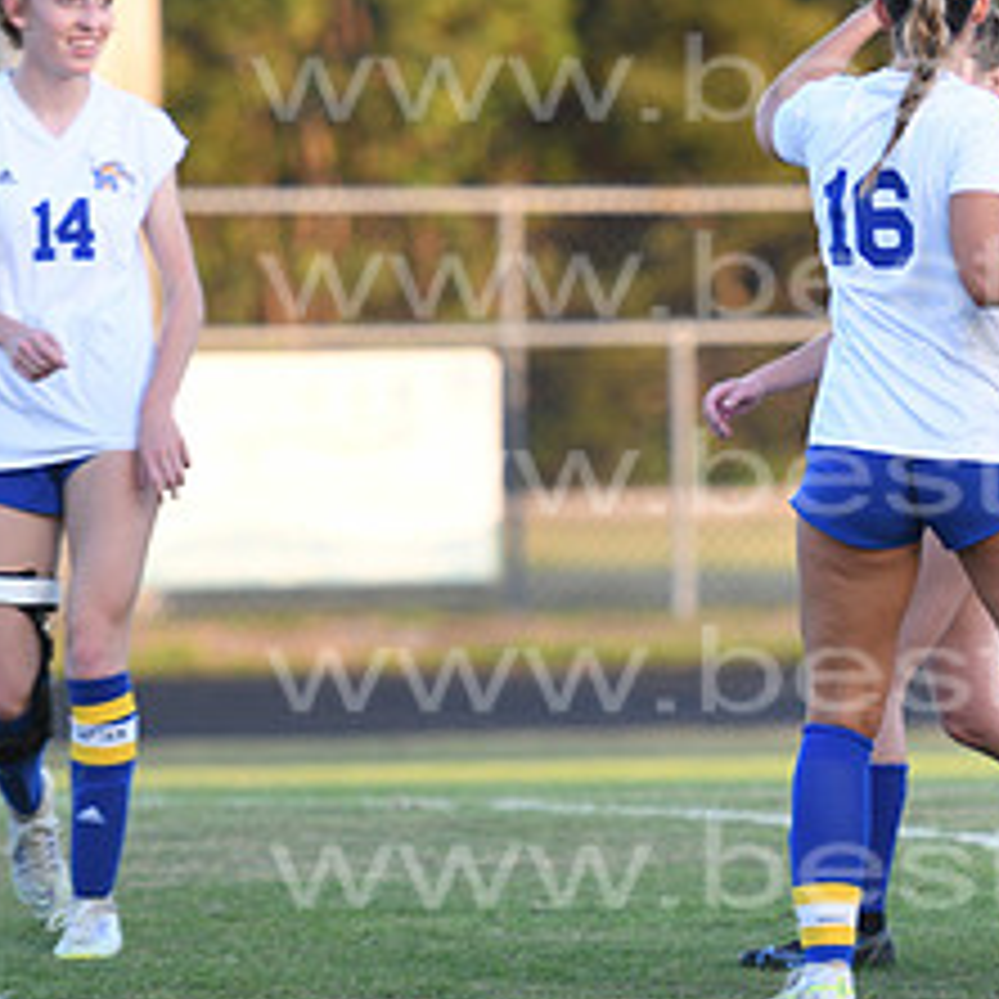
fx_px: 19006
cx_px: 1287
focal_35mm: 582
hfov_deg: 3.0
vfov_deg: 3.0
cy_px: 385
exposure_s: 1/800
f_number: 2.8
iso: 560
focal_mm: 175
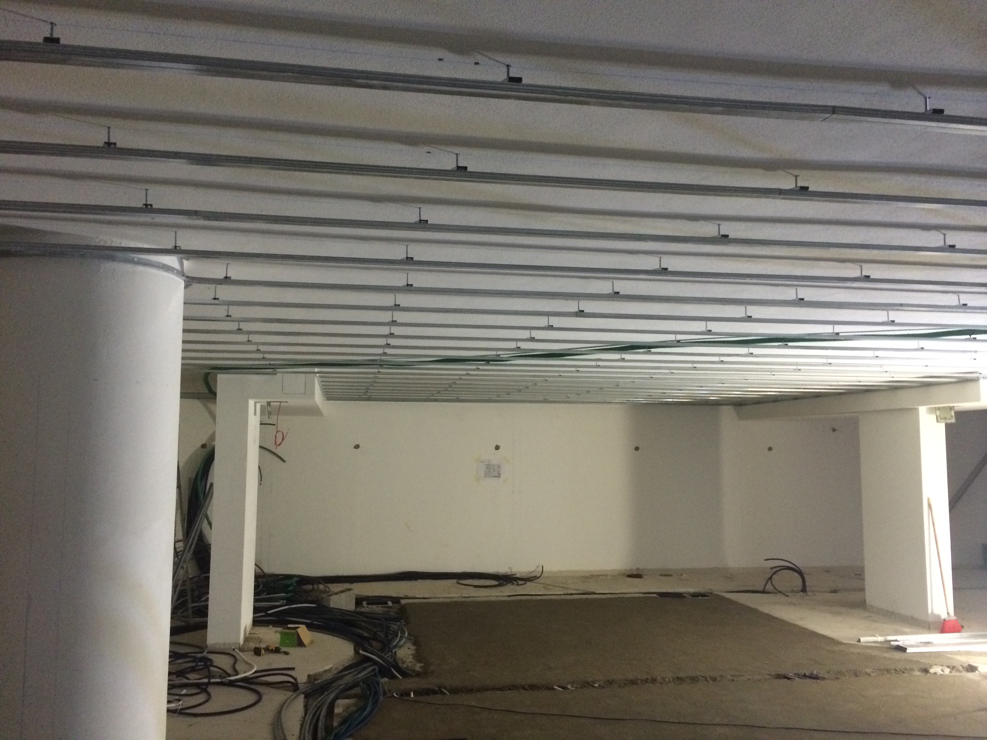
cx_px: 494
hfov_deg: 60.0
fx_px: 855
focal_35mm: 30
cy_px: 370
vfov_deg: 46.8
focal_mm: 4.12
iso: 320
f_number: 2.2
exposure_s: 1/30
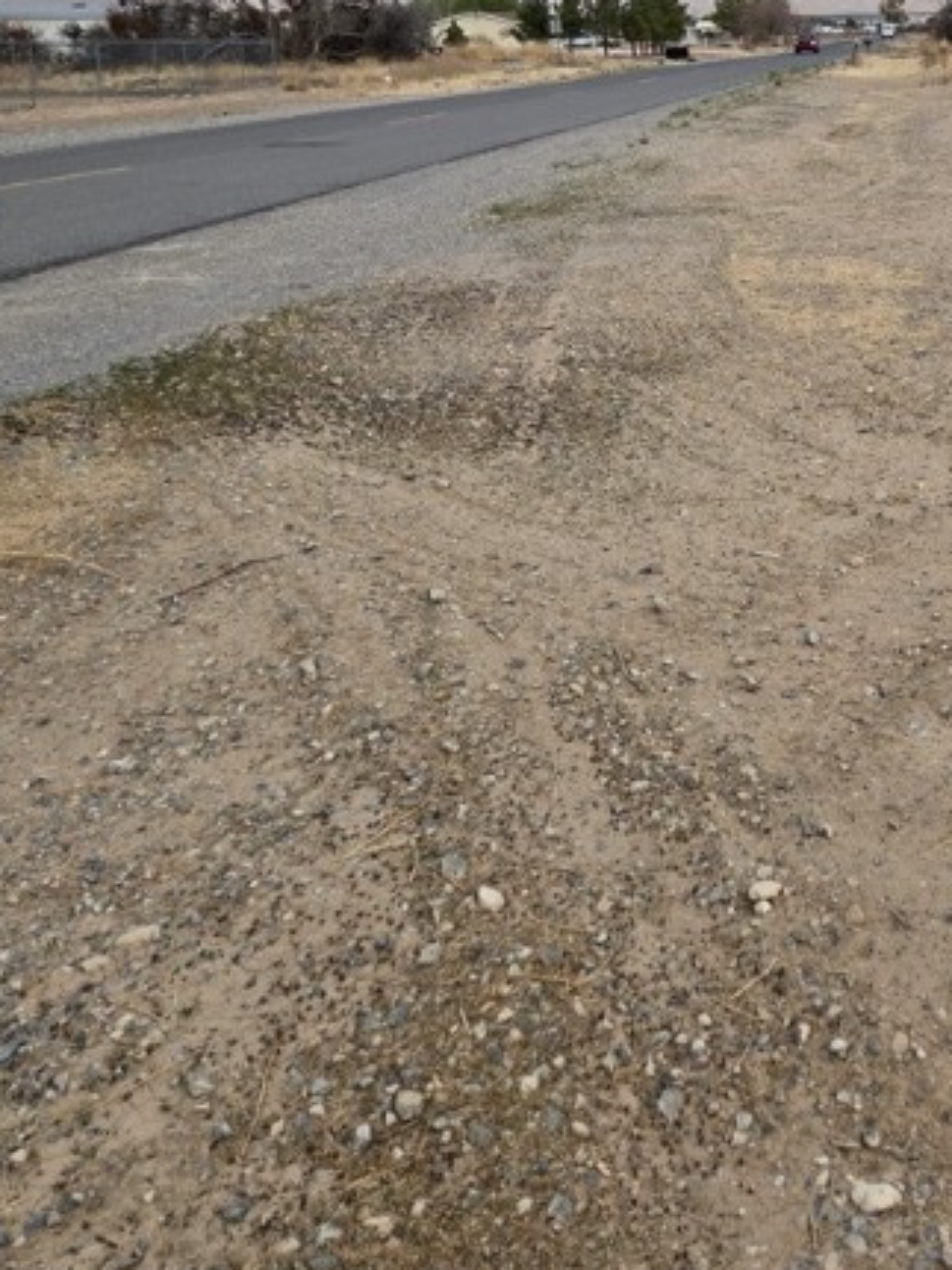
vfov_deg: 43.4
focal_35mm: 41
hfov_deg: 33.9
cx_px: 784
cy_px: 230
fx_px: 1504
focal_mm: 5.4
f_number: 1.8
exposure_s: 1/2116
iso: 25
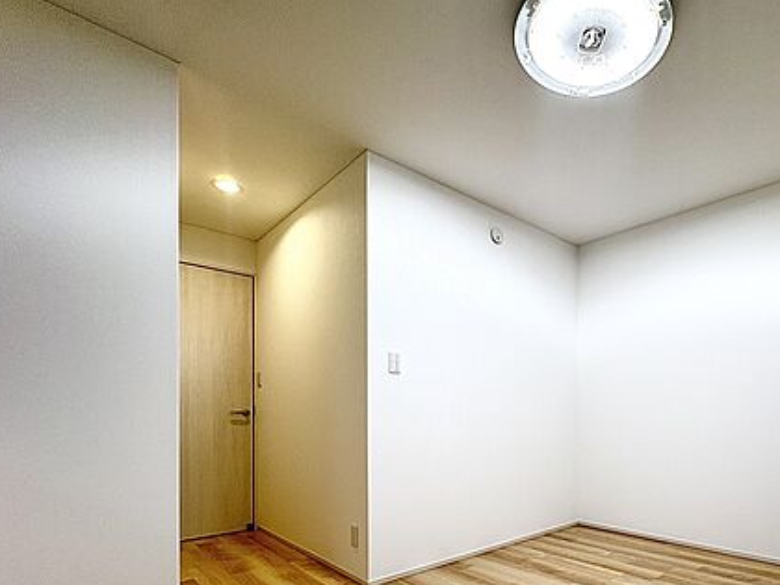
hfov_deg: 78.3
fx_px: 451
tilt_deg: +0.8
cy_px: 414
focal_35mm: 20
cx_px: 537
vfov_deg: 63.3
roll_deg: +0.9
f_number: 2.2
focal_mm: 2.22
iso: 125
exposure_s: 1/50
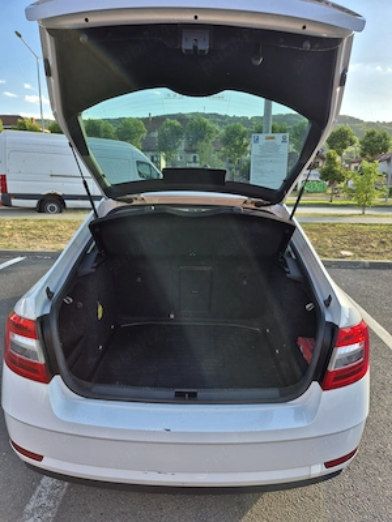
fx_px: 347
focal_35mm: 23
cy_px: 261
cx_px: 196
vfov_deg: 73.9
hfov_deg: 58.9
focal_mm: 5.4
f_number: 1.8
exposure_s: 1/526
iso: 25
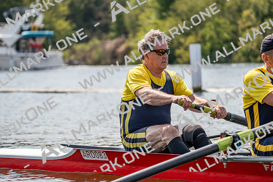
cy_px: 91
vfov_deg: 6.9
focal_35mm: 200
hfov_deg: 10.3
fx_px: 1517
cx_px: 136
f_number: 5.6
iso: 200
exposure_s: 1/1600
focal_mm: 200
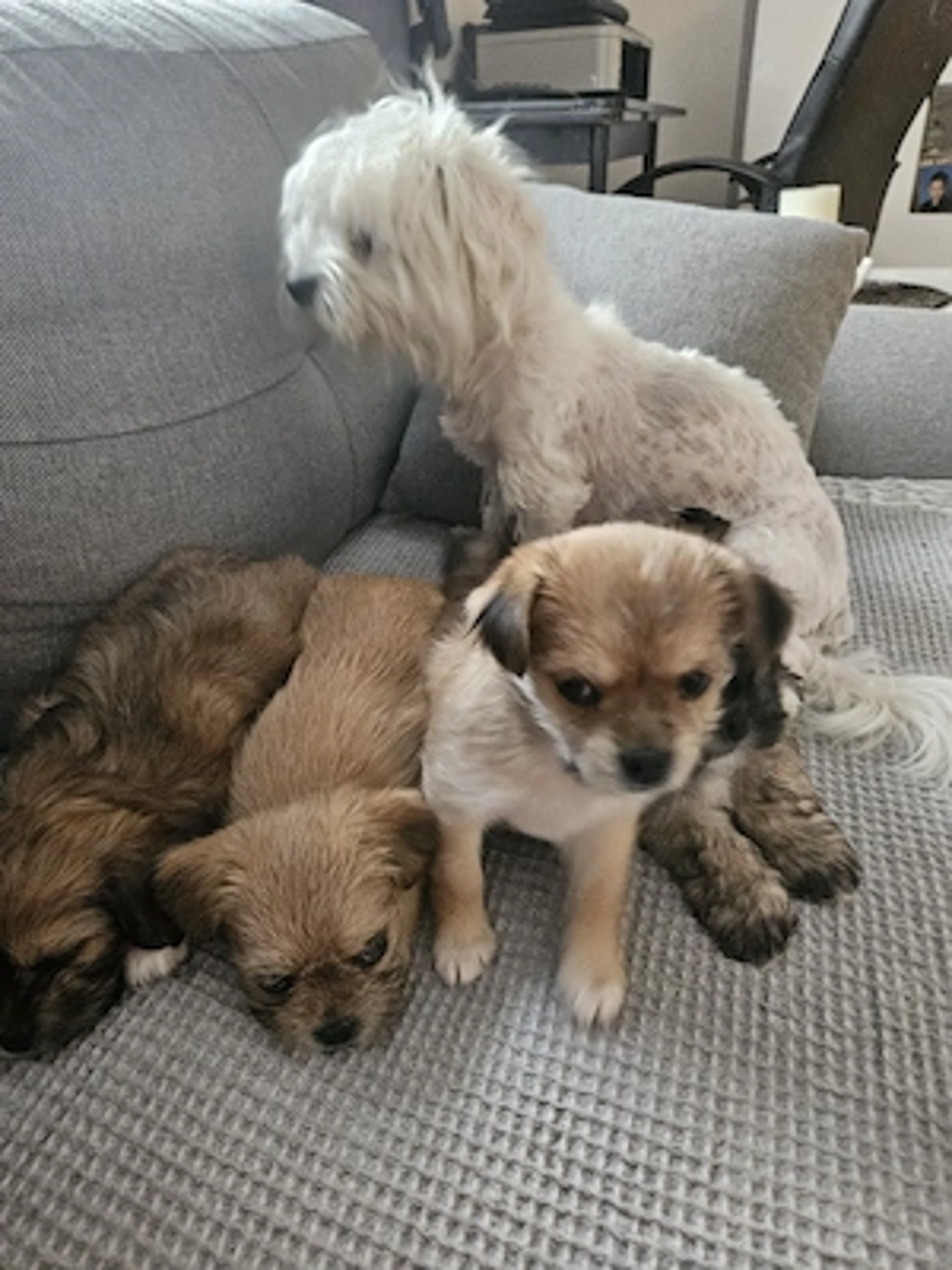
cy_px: 635
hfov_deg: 58.9
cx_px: 476
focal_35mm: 23
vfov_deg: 73.9
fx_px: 843
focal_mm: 5.4
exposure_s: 1/25.1
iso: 500
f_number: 1.8
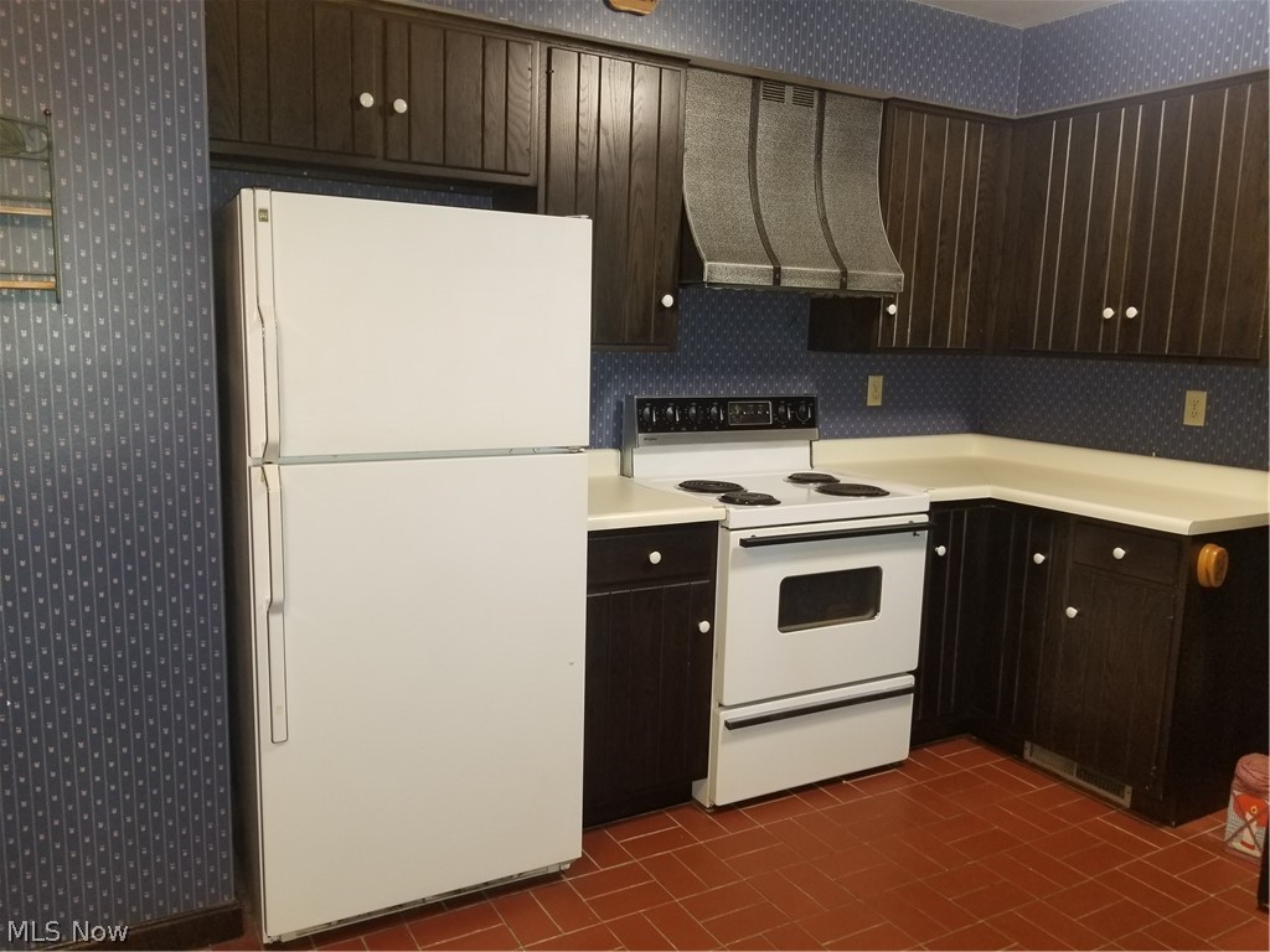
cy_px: 476
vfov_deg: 53.1
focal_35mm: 26
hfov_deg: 67.3
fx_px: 954
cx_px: 635
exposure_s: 1/12
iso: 125
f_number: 1.7
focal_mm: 4.25
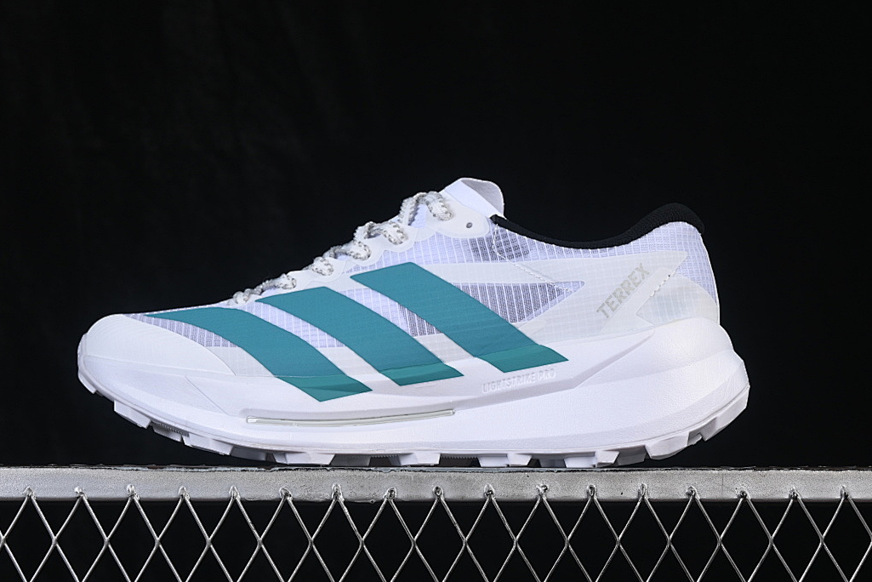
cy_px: 278
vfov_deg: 17.3
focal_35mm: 79
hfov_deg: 25.7
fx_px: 1914
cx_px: 420
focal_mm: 50
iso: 160
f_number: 8
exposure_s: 1/80
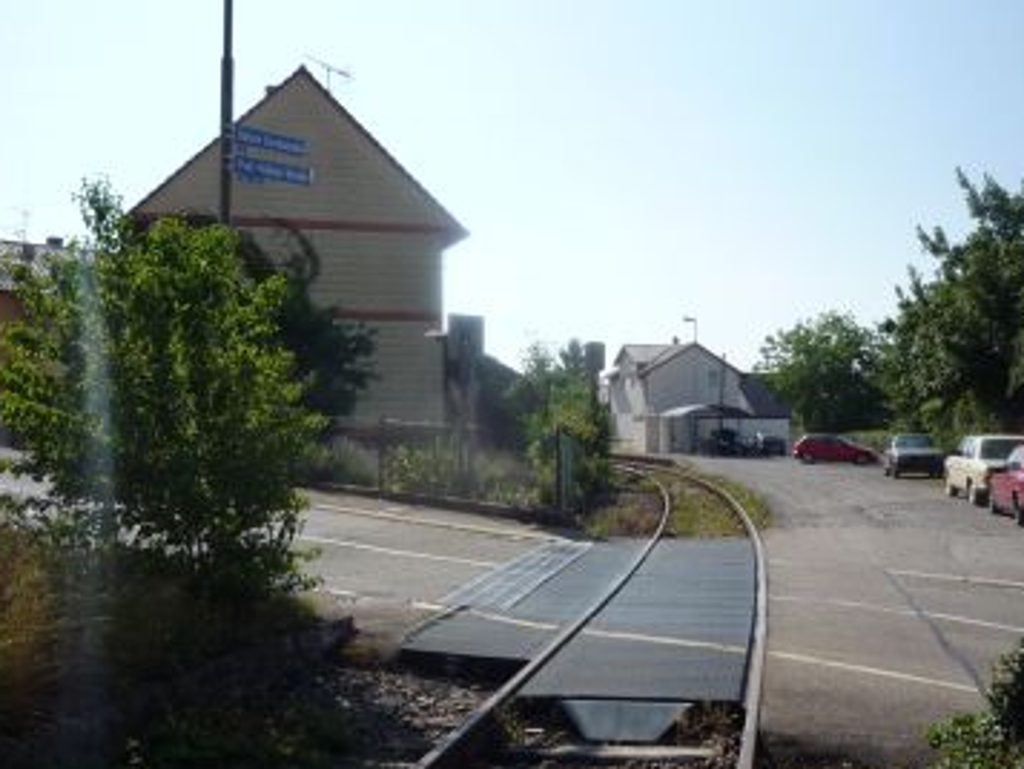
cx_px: 608
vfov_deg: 33.6
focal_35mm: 43
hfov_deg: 43.6
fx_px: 1272
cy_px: 402
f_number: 5.6
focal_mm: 5.2
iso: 100
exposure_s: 1/500
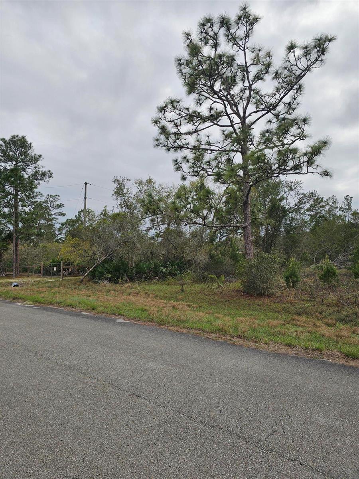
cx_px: 180
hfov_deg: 58.9
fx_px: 318
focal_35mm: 23
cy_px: 240
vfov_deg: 73.9
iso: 10
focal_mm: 6.3
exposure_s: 1/1163
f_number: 1.7
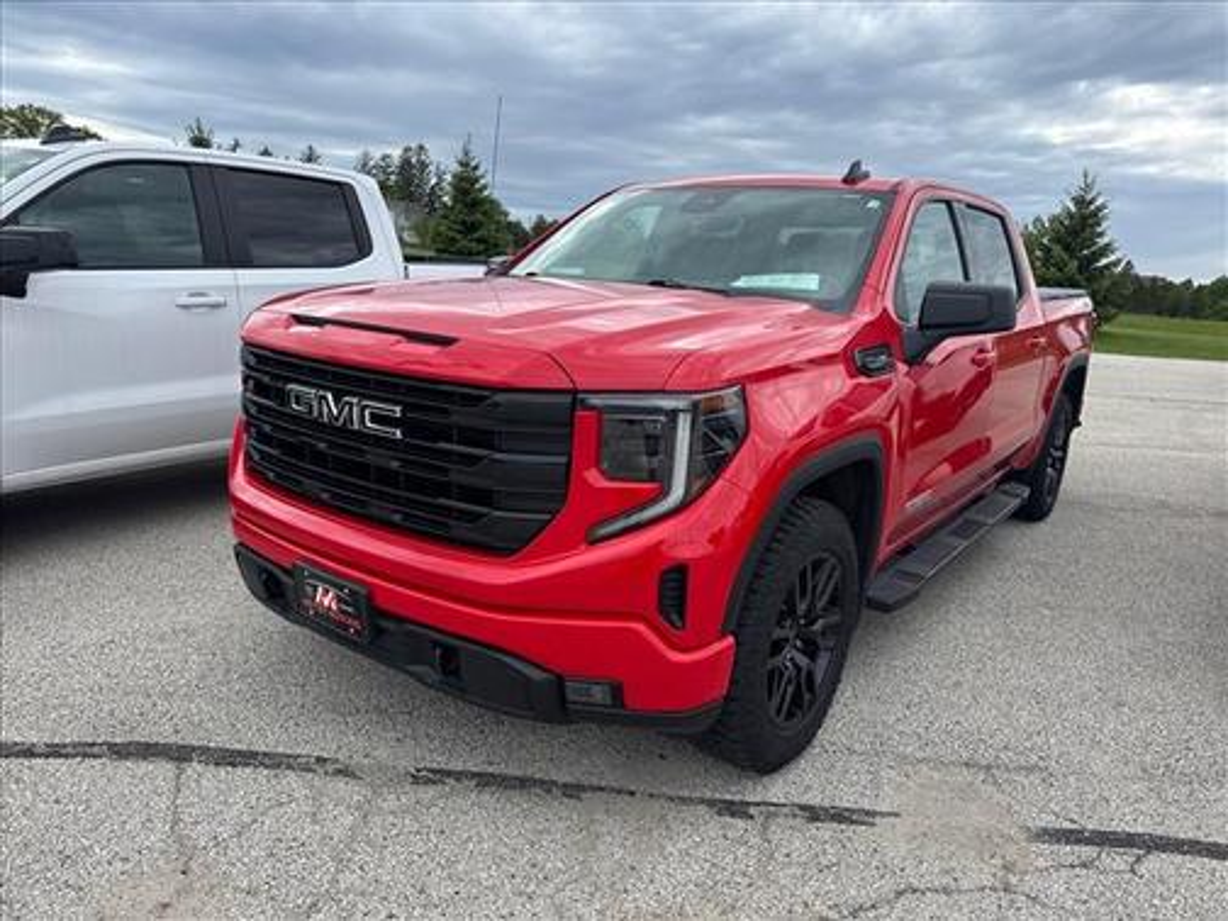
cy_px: 460
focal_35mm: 24
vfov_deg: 56.8
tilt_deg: -12.2
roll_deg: -5.0
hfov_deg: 71.6
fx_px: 851
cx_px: 614
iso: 80
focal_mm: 6.76
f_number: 1.78
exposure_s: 1/1597
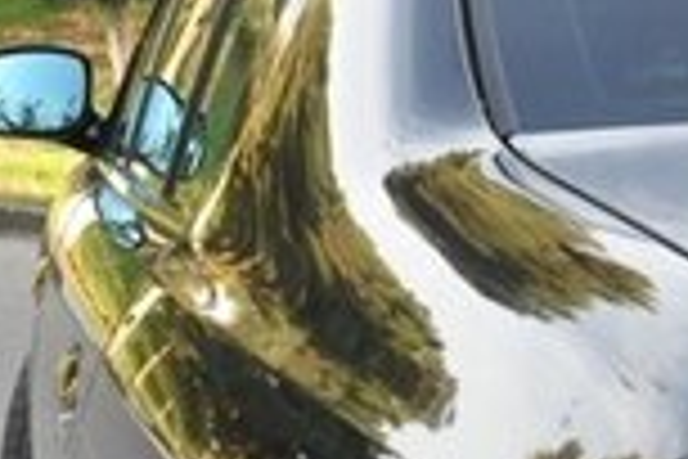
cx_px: 220
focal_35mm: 142
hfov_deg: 14.4
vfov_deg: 9.5
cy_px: 544
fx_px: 2714
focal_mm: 22
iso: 1250
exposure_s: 1/250
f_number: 8
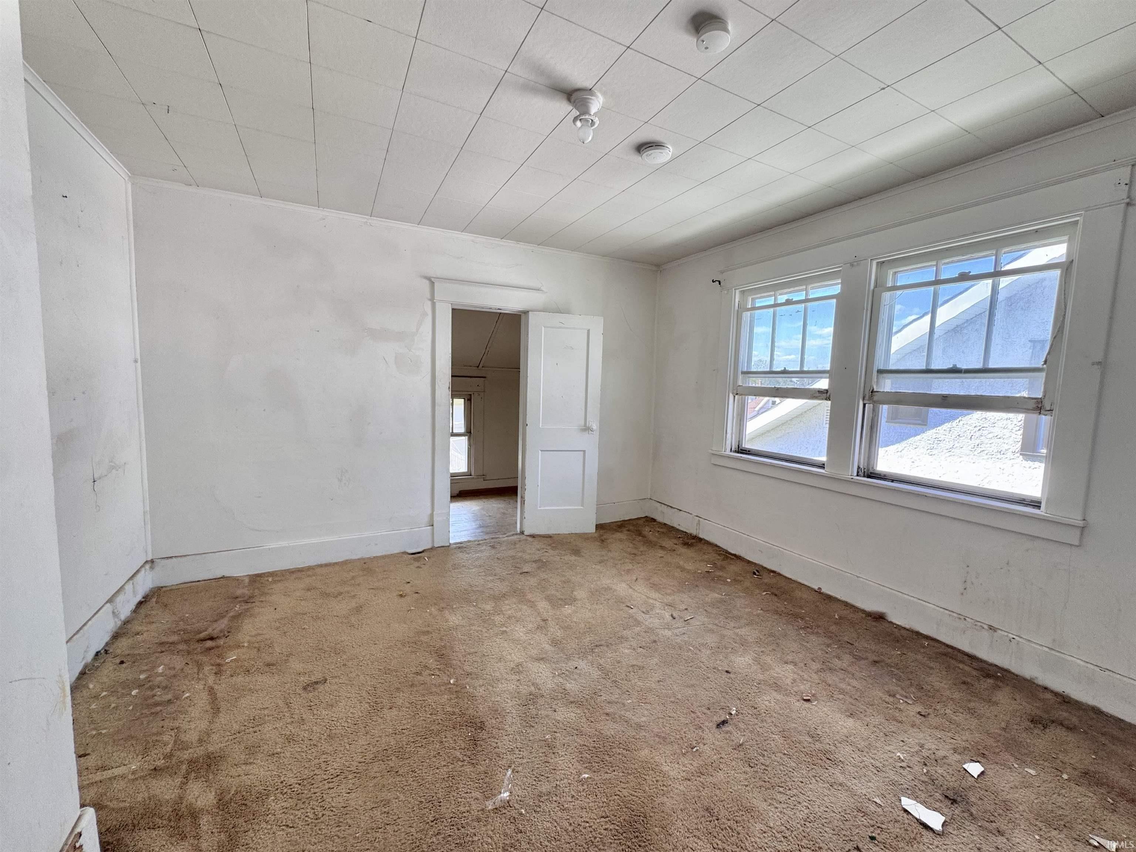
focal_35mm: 14
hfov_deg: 102.1
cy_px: 426
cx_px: 568
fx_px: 459
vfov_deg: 85.7
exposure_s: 1/99
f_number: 2.2
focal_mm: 2.22
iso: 64
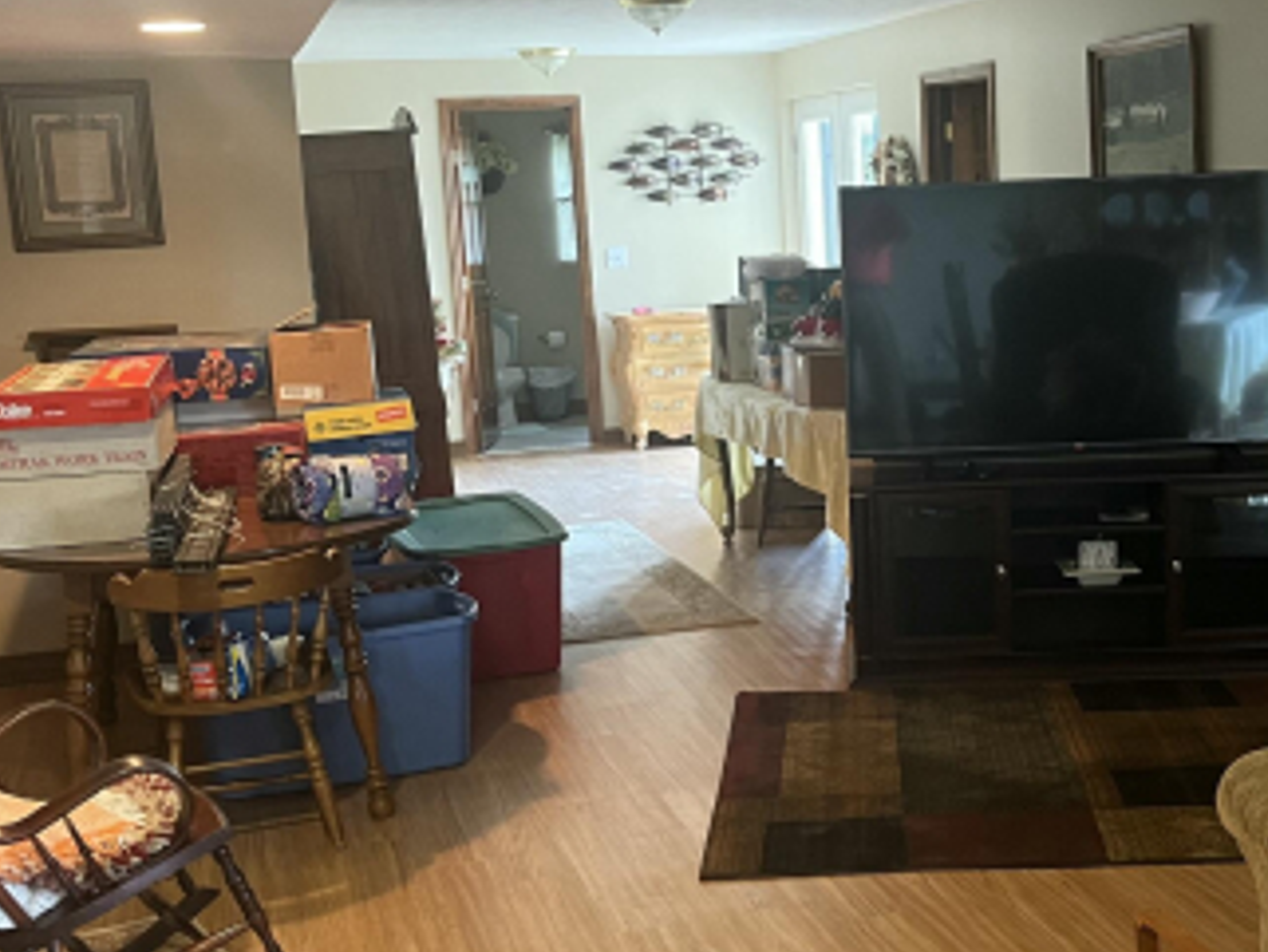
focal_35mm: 54
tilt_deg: -8.5
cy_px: 490
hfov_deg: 35.1
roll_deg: +2.3
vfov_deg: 27.0
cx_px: 867
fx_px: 1979
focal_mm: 5.1
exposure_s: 1/60
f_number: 1.6
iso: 400
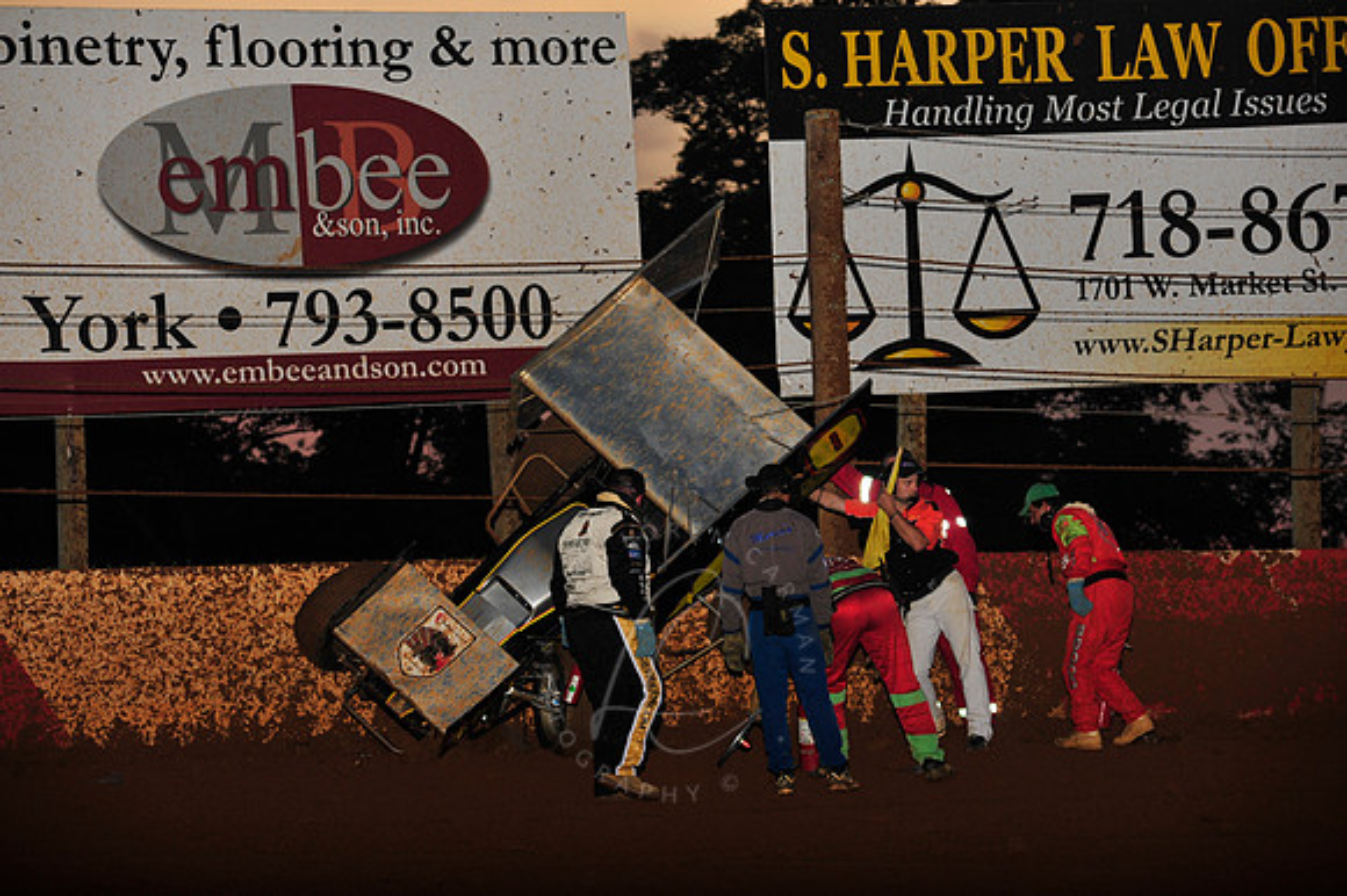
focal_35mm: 170
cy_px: 448
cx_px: 674
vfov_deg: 8.1
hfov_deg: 12.1
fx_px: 6357
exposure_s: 1/320
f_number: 7.1
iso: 800
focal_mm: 170
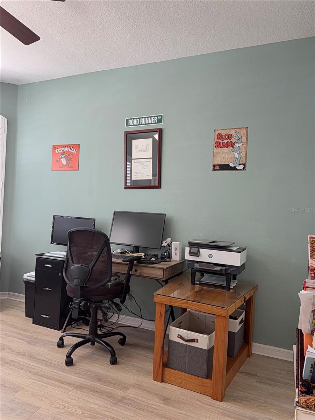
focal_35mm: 24
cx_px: 158
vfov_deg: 71.6
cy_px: 210
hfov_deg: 56.8
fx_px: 291
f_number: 1.78
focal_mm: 6.76
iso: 160
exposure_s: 1/120
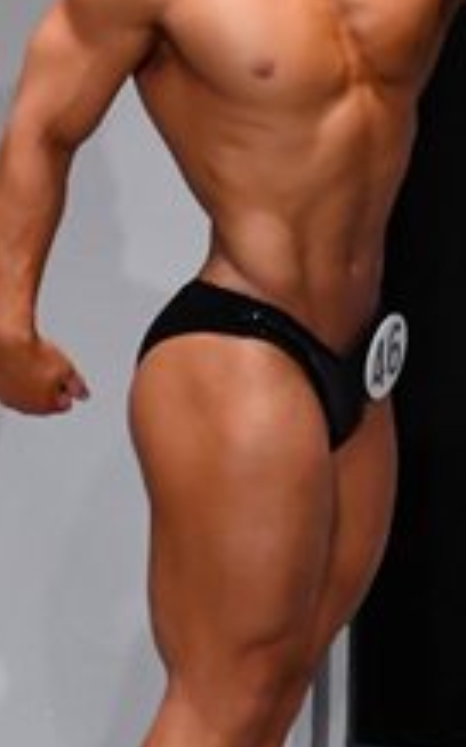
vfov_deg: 2.9
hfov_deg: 1.8
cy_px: 322
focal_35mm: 732
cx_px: -481
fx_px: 14894
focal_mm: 135
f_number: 5.6
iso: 6400
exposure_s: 1/400
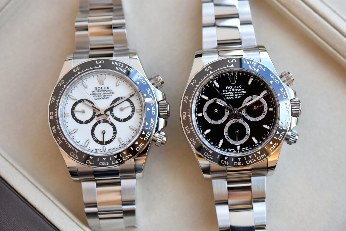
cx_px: 173
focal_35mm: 60
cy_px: 116
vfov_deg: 22.6
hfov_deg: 33.4
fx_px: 577
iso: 2000
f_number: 5.6
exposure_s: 1/400
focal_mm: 60
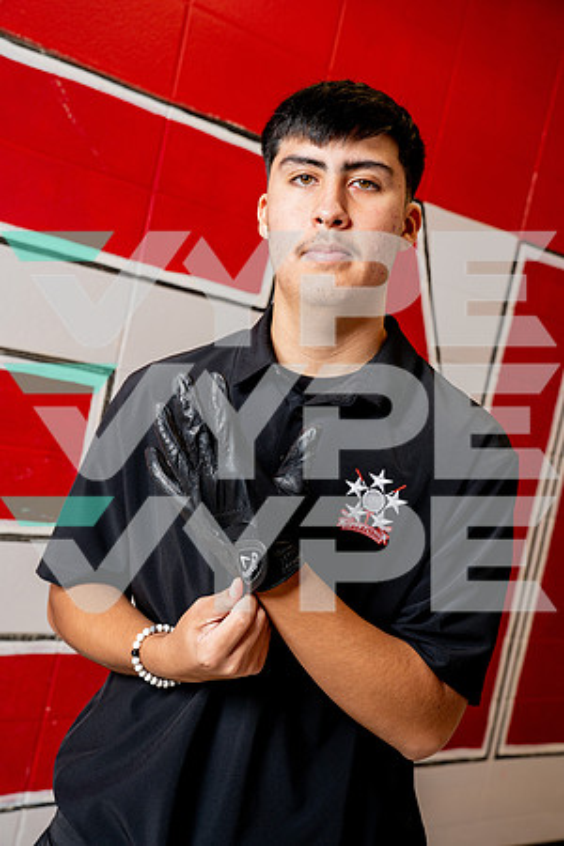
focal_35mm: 44
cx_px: 282
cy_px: 423
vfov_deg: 44.5
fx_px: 1034
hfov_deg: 30.5
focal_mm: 44
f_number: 5.6
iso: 250
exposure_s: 1/200
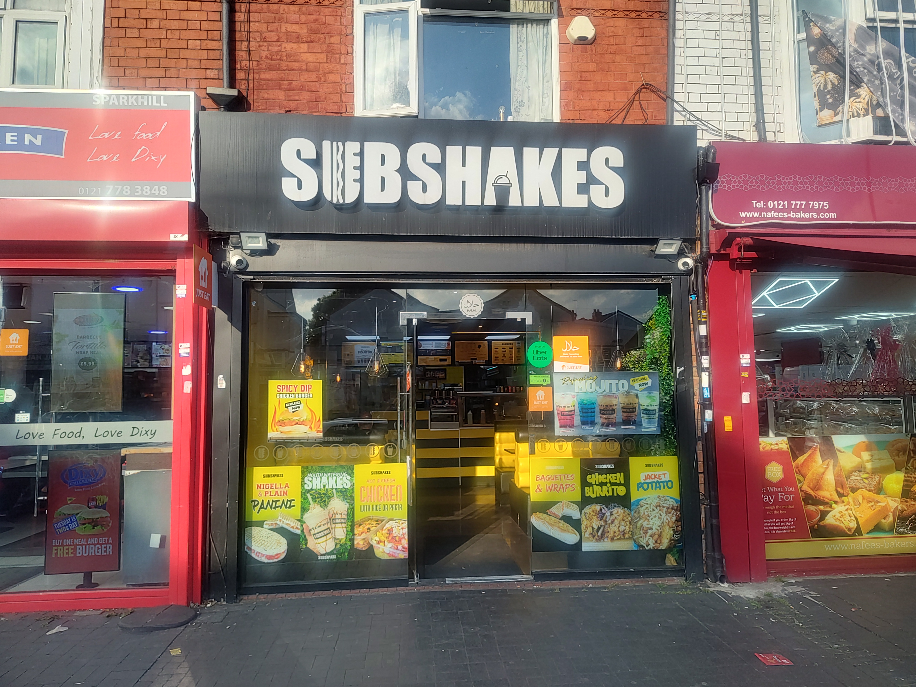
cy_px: 344
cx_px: 458
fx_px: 609
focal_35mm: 23
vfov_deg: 58.9
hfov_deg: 73.9
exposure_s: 1/1122
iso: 100
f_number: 1.8
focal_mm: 5.56
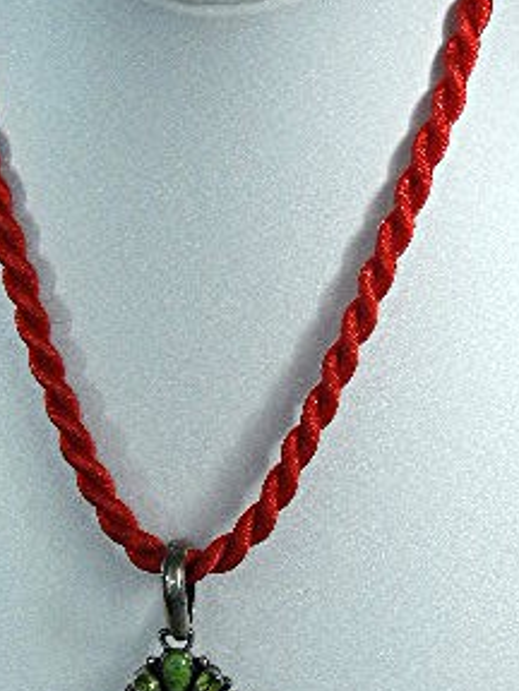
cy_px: 530
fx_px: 1999
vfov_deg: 19.5
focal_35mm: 100
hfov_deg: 14.8
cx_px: 240
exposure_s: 1/30
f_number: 7.6
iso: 250
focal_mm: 8.1
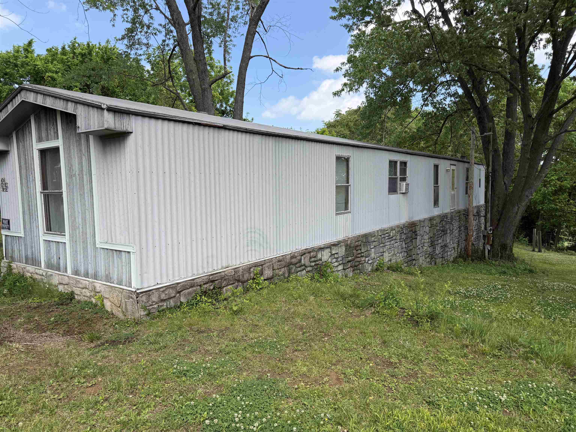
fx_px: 399
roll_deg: +1.4
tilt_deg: -4.3
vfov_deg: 56.8
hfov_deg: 71.6
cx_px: 288
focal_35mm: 24
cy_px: 216
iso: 100
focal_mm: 6.76
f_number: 1.78
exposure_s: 1/2169
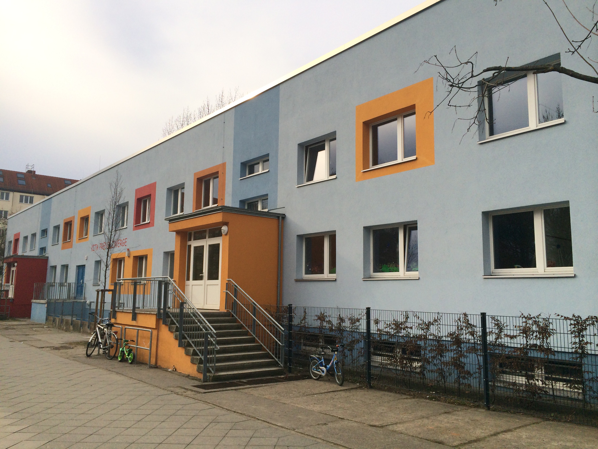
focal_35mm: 30
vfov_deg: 46.8
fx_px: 518
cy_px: 224
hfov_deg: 60.0
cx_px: 299
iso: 64
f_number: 2.2
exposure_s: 1/2283
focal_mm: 4.12
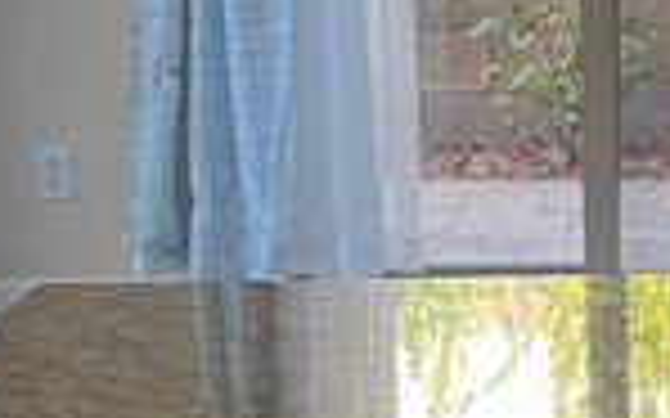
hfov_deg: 10.3
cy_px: 90
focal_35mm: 189
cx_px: 1304
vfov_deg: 6.9
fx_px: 3450
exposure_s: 1/137
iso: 50
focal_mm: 5.7
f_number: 1.5
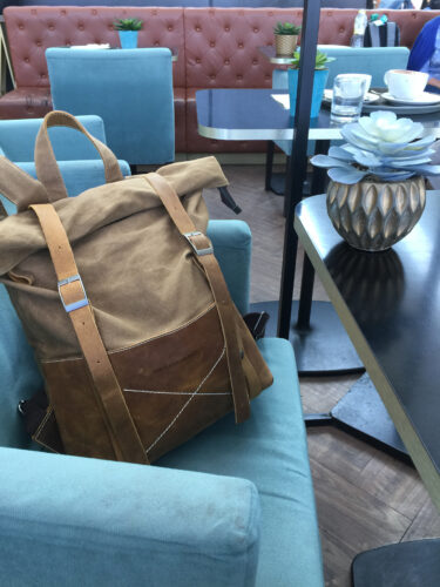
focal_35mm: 29
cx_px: 220
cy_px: 294
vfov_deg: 61.7
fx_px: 491
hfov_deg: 48.2
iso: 32
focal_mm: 4.15
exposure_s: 1/33
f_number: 2.2
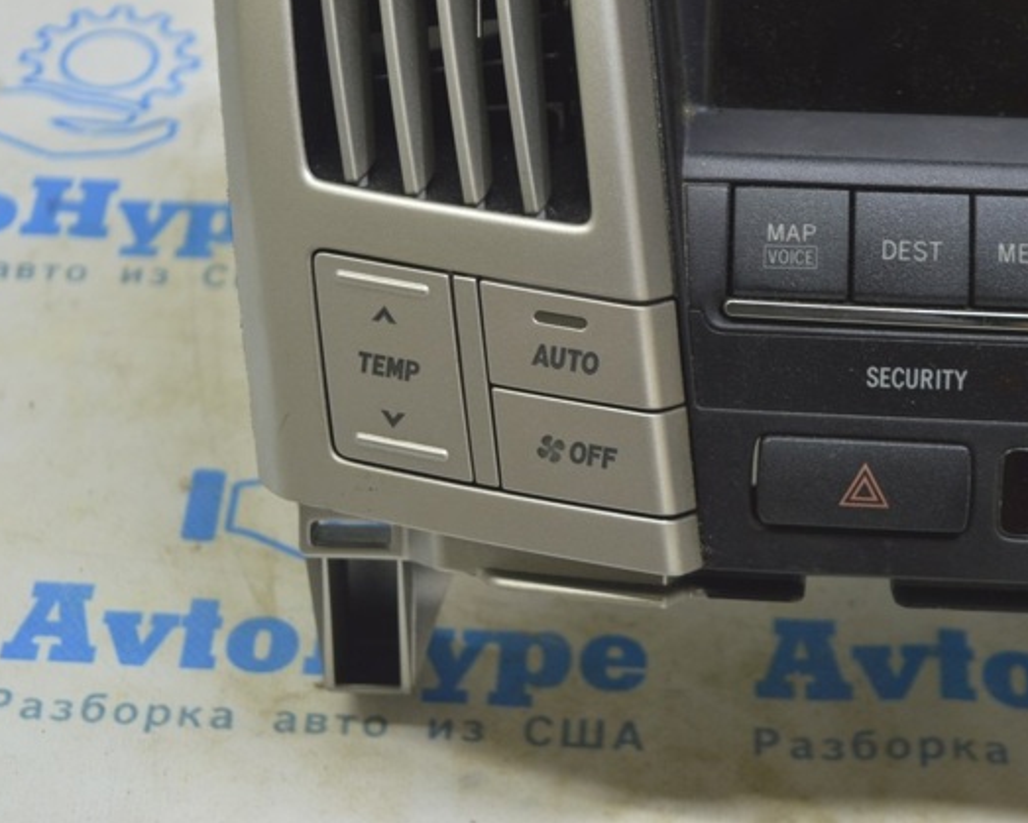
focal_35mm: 95
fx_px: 2879
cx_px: 507
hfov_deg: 20.2
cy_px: 408
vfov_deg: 16.3
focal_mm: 55
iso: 400
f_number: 5.6
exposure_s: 1/20
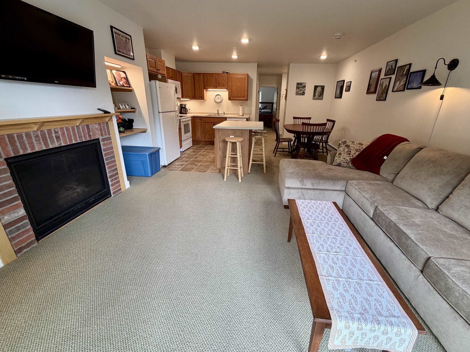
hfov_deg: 98.1
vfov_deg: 81.8
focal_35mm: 15
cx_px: 243
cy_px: 175
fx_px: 204
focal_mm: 2.22
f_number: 2.2
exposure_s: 1/120
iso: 250
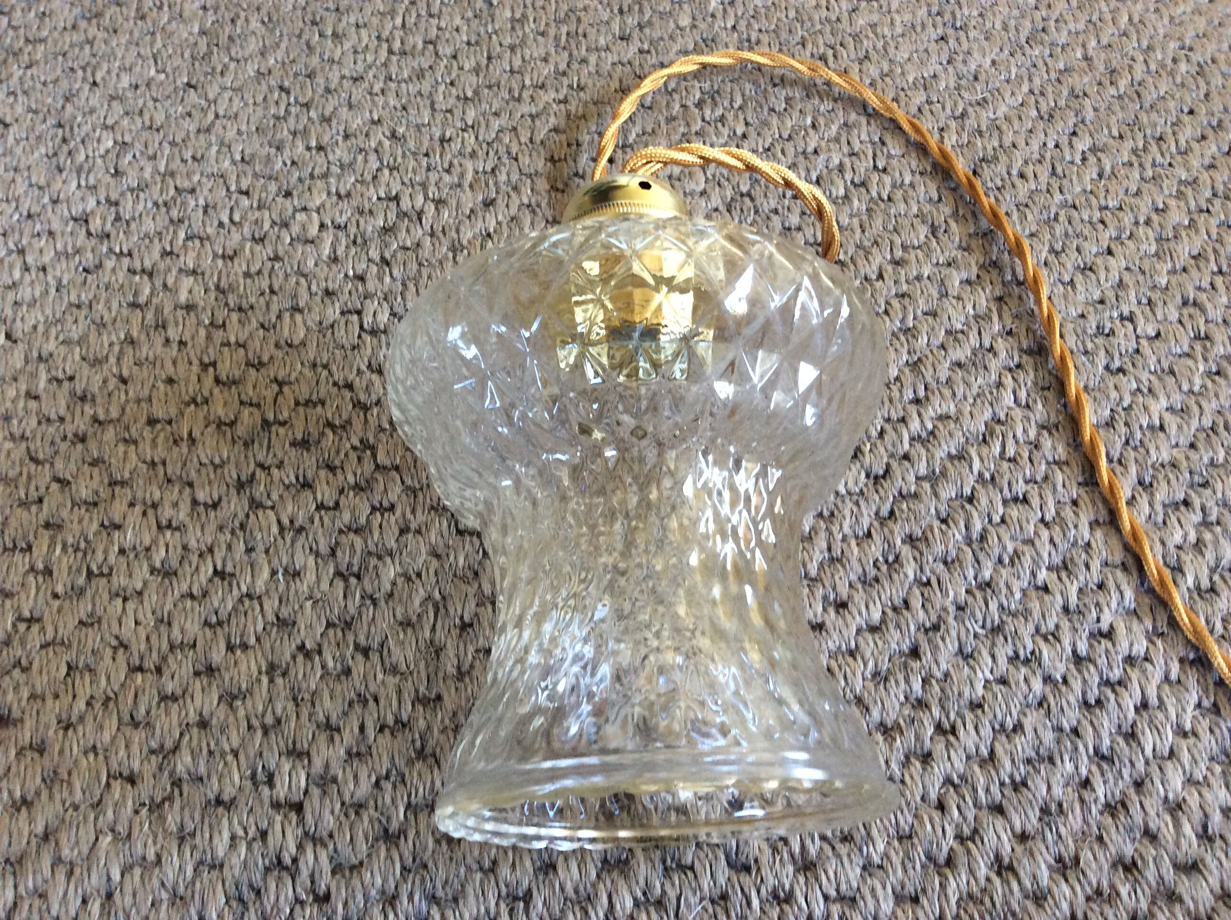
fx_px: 1136
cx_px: 616
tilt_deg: -59.7
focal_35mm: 32
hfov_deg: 56.9
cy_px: 460
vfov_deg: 44.1
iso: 160
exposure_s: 1/25
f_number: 2.4
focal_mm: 3.3
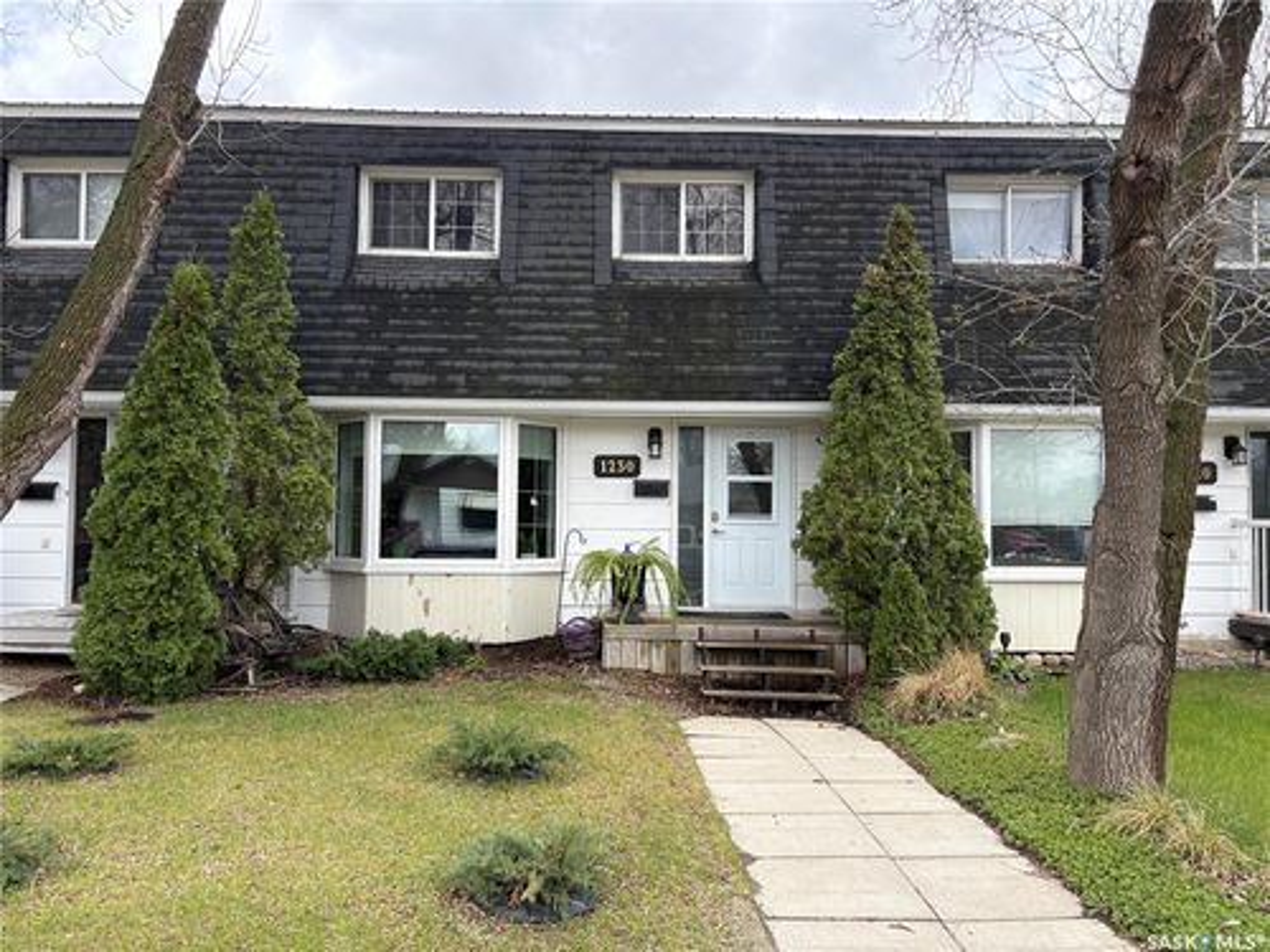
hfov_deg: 67.3
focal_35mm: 26
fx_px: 954
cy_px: 476
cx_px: 635
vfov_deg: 53.1
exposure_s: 1/1175
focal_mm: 5.96
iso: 64
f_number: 1.6
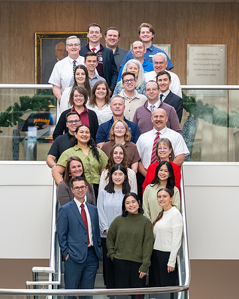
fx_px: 2016
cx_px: 115
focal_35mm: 228
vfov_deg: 8.5
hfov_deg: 6.8
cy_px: 130
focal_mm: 135
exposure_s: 1/160
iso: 125
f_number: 2.8
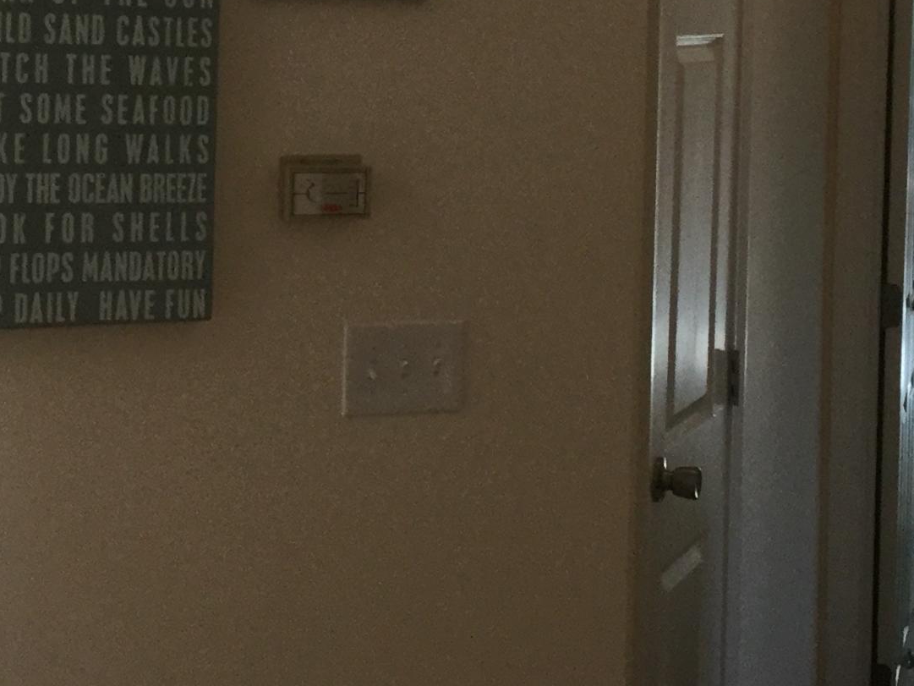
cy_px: 102
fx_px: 2271
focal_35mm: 86
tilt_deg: -1.9
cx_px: 454
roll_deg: -1.0
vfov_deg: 17.0
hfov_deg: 22.8
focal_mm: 3.3
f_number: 2.4
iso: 40
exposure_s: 1/30
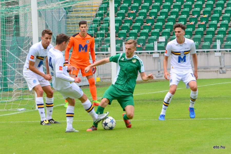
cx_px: 116
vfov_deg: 9.2
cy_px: 77
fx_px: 963
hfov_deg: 13.7
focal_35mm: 150
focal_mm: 100
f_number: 9
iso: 1000
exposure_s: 1/1250
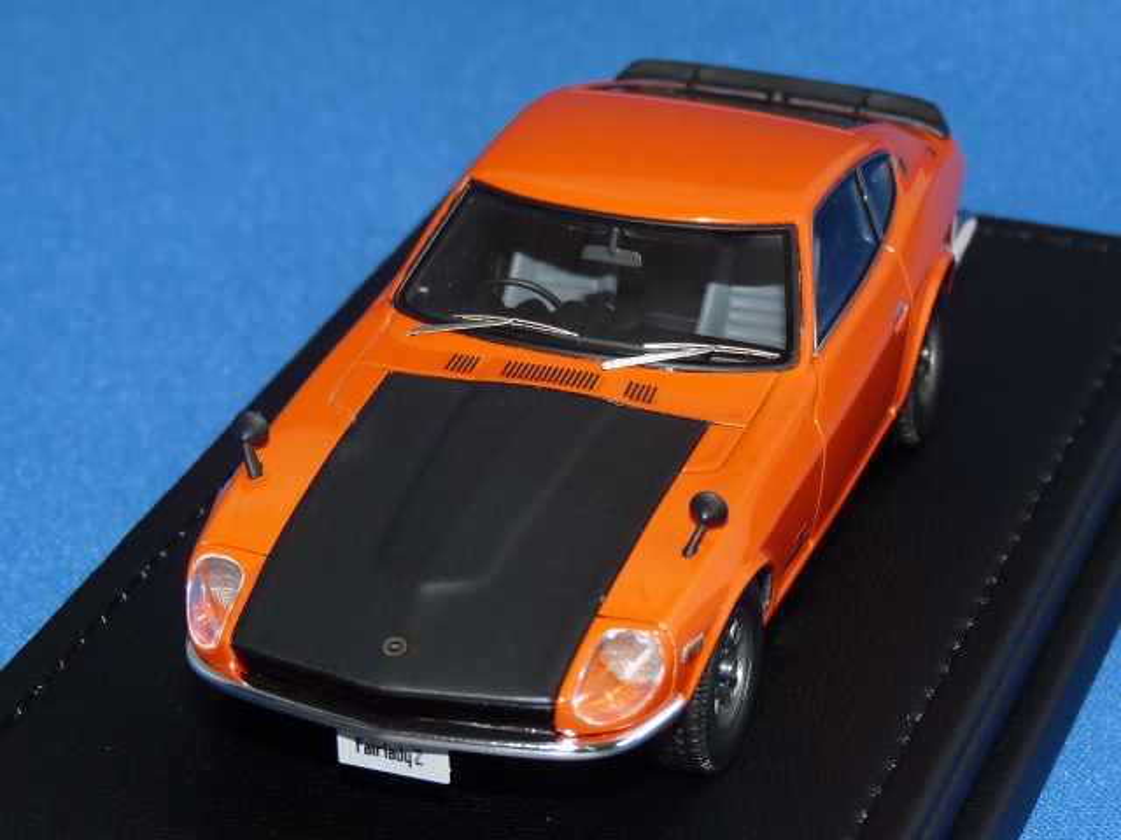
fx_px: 4437
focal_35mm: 137
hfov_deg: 14.4
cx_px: 560
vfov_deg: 10.8
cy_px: 420
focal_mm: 13.8
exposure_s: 1/40
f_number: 3.4
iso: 100
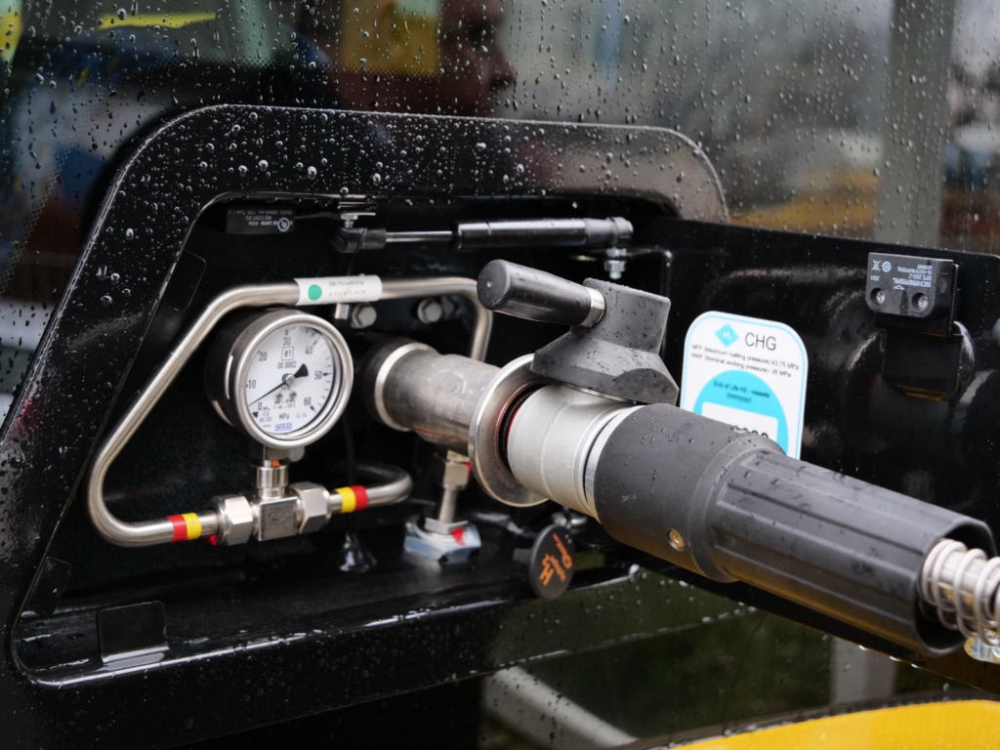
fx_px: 1560
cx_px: 500
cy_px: 375
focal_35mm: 54
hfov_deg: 35.5
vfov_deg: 27.0
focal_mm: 27
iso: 400
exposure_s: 1/60
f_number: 3.6
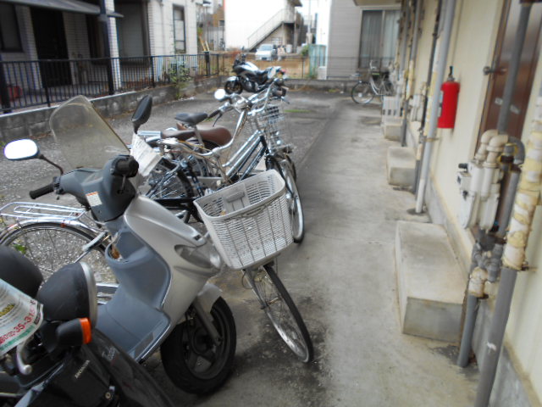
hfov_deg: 67.3
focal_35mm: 26
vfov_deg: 53.1
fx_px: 407
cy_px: 204
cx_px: 271
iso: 80
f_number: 3.2
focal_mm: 4.6
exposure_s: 1/80
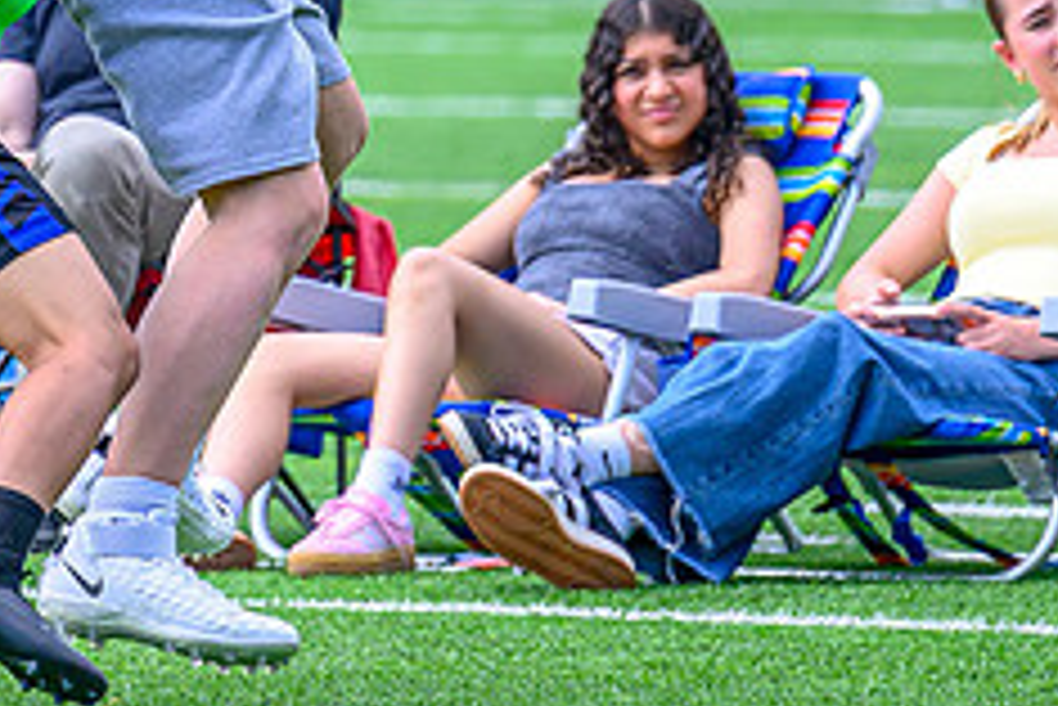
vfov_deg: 1.8
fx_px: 22584
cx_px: -27
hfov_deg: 2.7
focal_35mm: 768
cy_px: -519
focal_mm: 200
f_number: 2.8
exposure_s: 1/2000
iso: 250
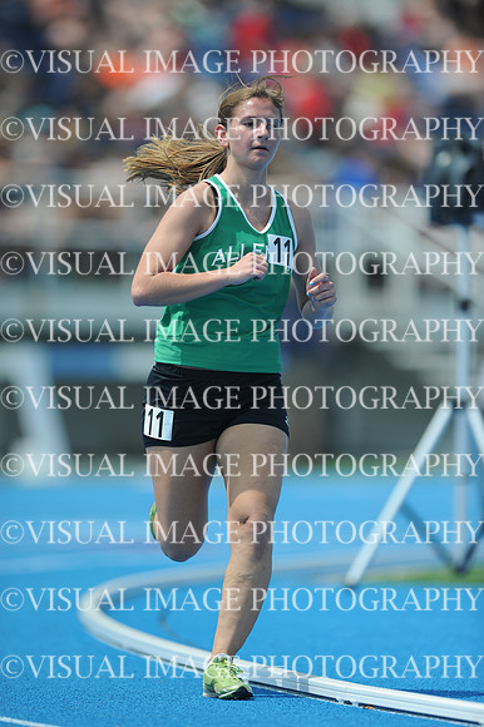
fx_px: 8076
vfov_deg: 5.2
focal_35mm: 400
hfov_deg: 3.4
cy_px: 364
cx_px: 242
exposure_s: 1/3200
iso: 200
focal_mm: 400
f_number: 3.5
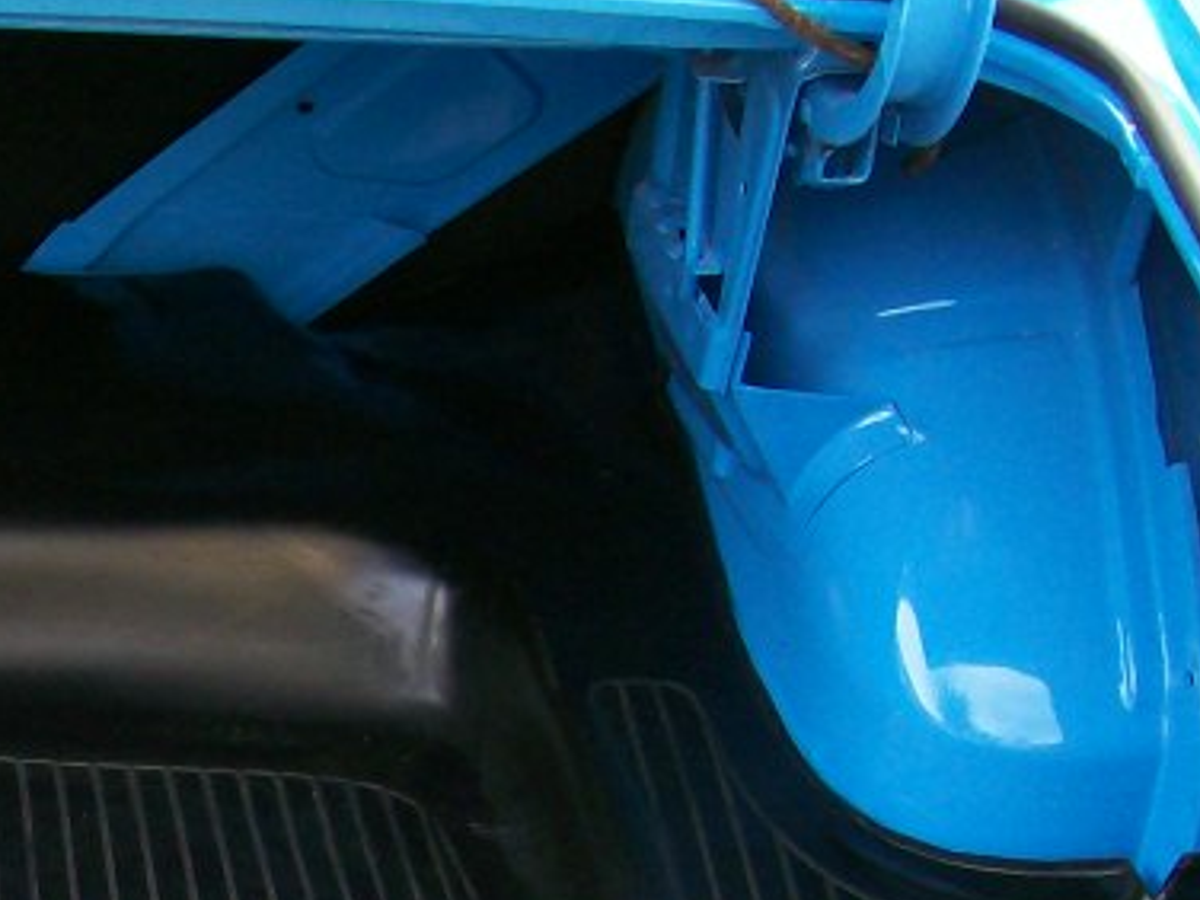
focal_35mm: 98
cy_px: 1098
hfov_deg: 18.8
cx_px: -274
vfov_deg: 14.6
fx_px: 3397
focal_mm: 6
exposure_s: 1/137
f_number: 2.7
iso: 80
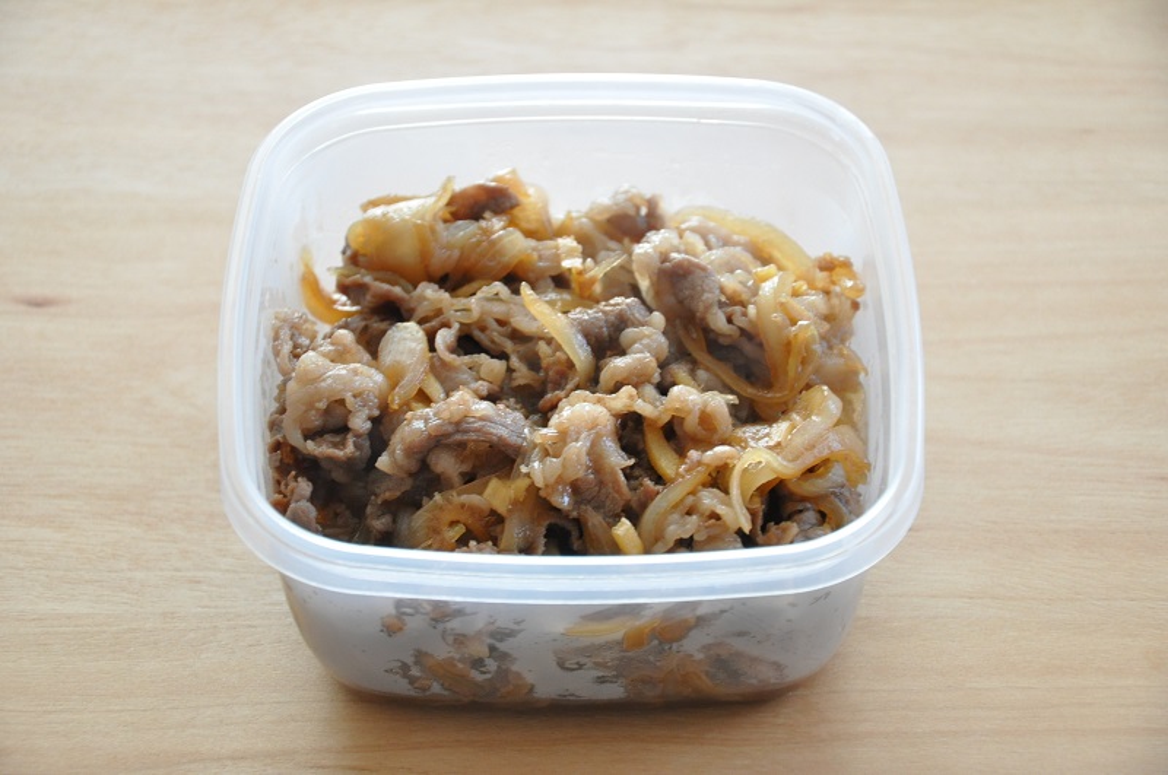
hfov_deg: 19.5
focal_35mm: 105
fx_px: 3402
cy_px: 388
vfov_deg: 13.0
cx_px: 584
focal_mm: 70
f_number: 5.3
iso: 1600
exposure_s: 1/40
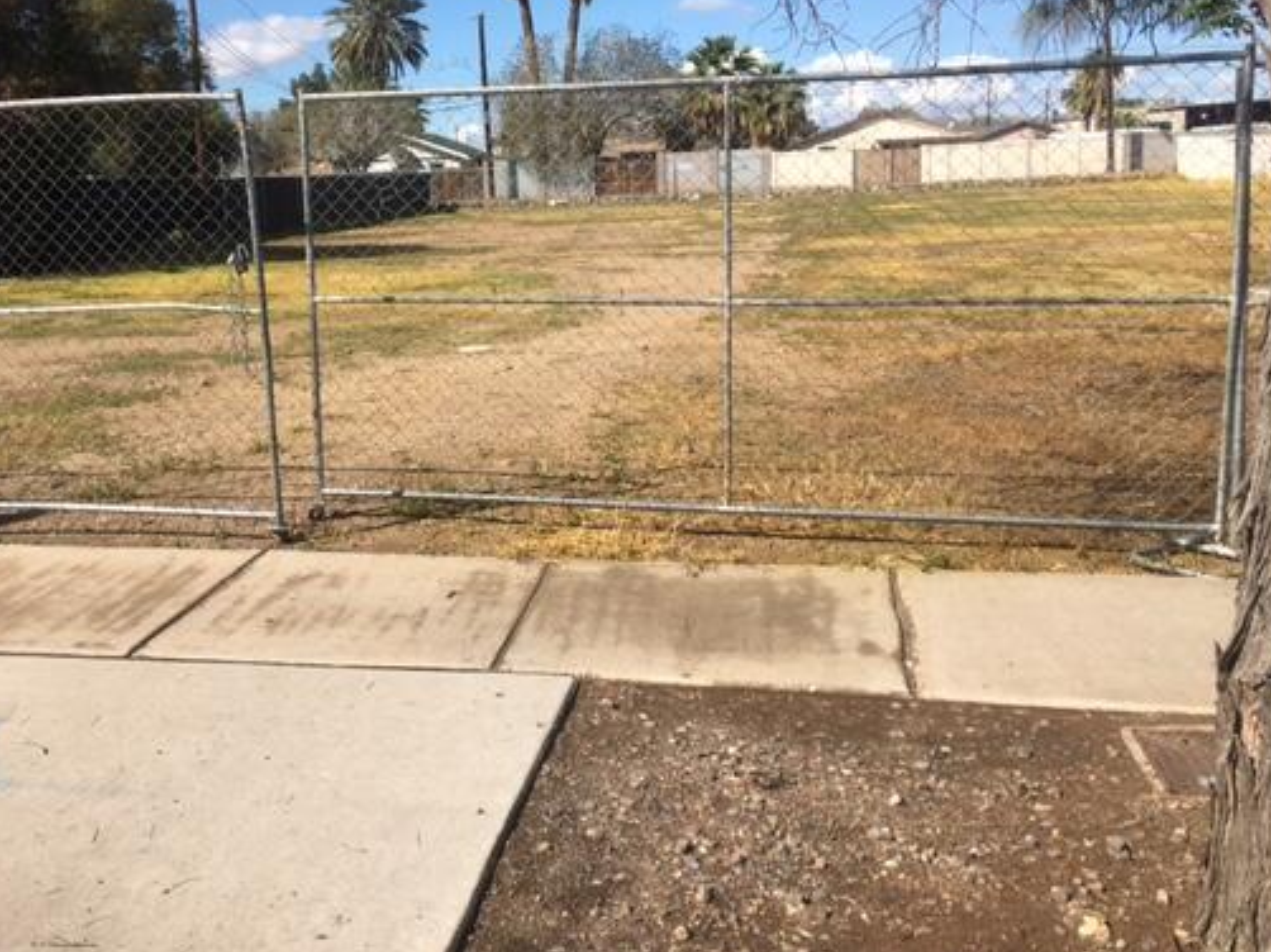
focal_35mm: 37
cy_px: 375
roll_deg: +1.7
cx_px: 496
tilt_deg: -5.4
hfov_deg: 49.8
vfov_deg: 38.5
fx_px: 1358
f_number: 2.2
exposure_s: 1/1748
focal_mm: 4.15
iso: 25
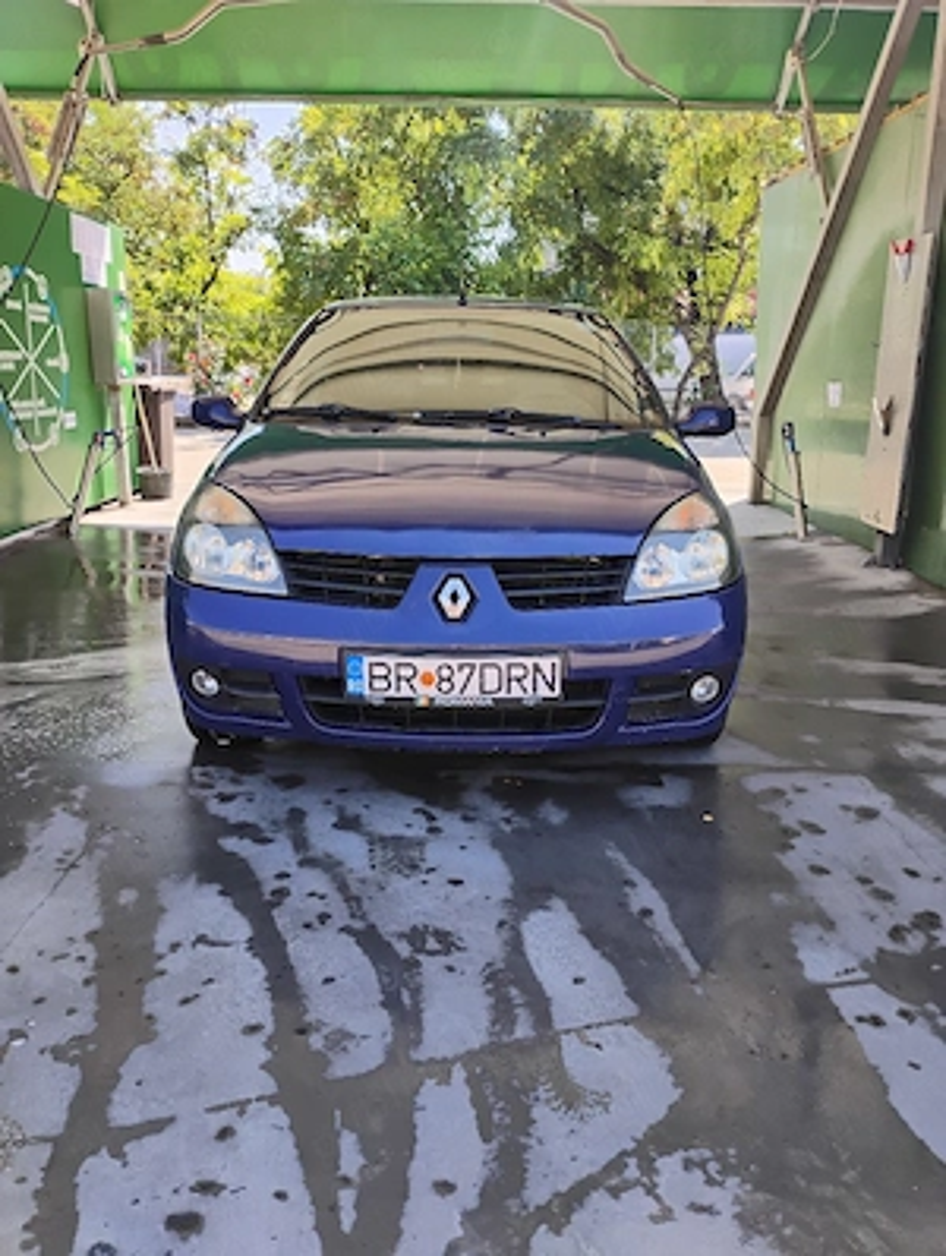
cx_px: 473
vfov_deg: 63.4
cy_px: 628
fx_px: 1017
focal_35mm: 28
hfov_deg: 49.9
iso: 100
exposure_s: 1/100
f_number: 1.8
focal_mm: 4.26
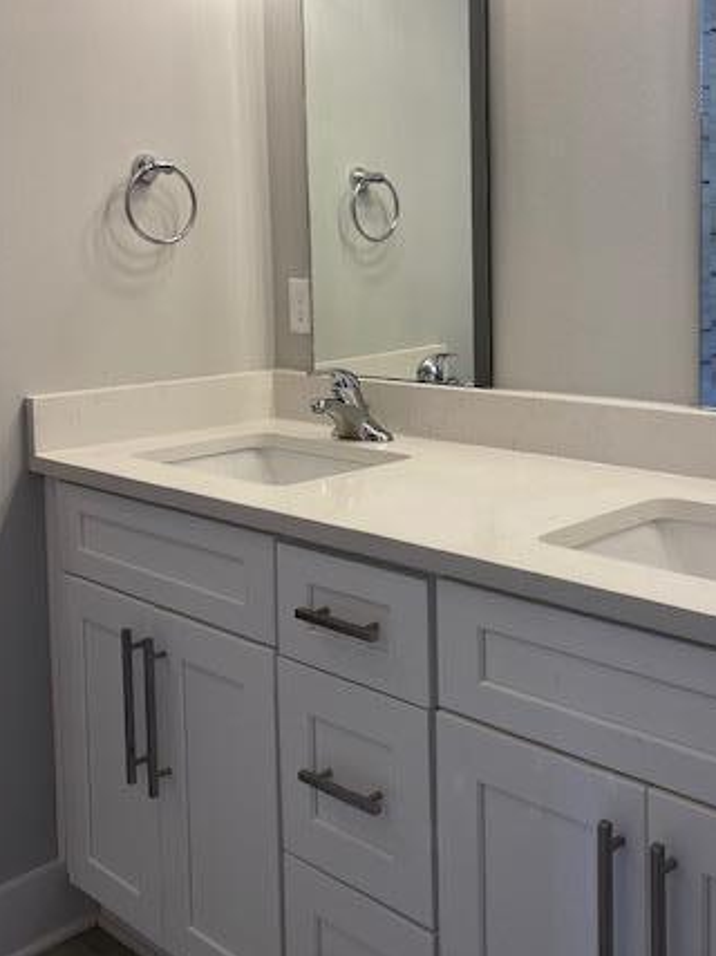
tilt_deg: -4.2
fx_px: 1076
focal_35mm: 39
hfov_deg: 36.6
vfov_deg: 47.4
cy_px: 354
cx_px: 441
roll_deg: +1.2
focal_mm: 4.25
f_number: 1.8
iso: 50
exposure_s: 1/120
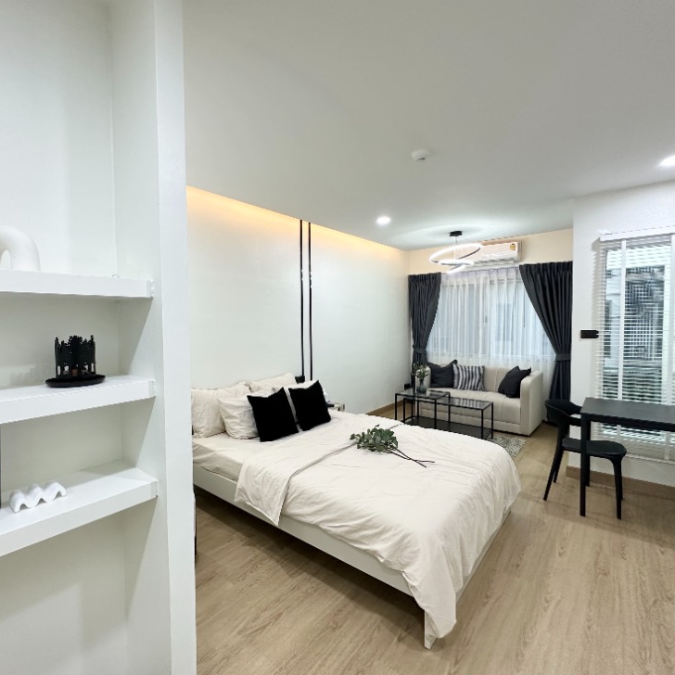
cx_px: 283
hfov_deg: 83.3
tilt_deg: -2.3
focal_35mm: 17
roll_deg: +0.9
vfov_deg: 84.0
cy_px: 334
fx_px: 375
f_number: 2.2
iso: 160
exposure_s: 1/50
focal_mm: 2.22
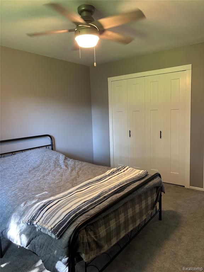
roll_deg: +1.4
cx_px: 102
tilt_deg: -7.0
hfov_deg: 53.1
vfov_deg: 67.3
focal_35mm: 26
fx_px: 204
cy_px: 136
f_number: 1.6
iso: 400
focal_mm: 5.96
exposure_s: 1/60
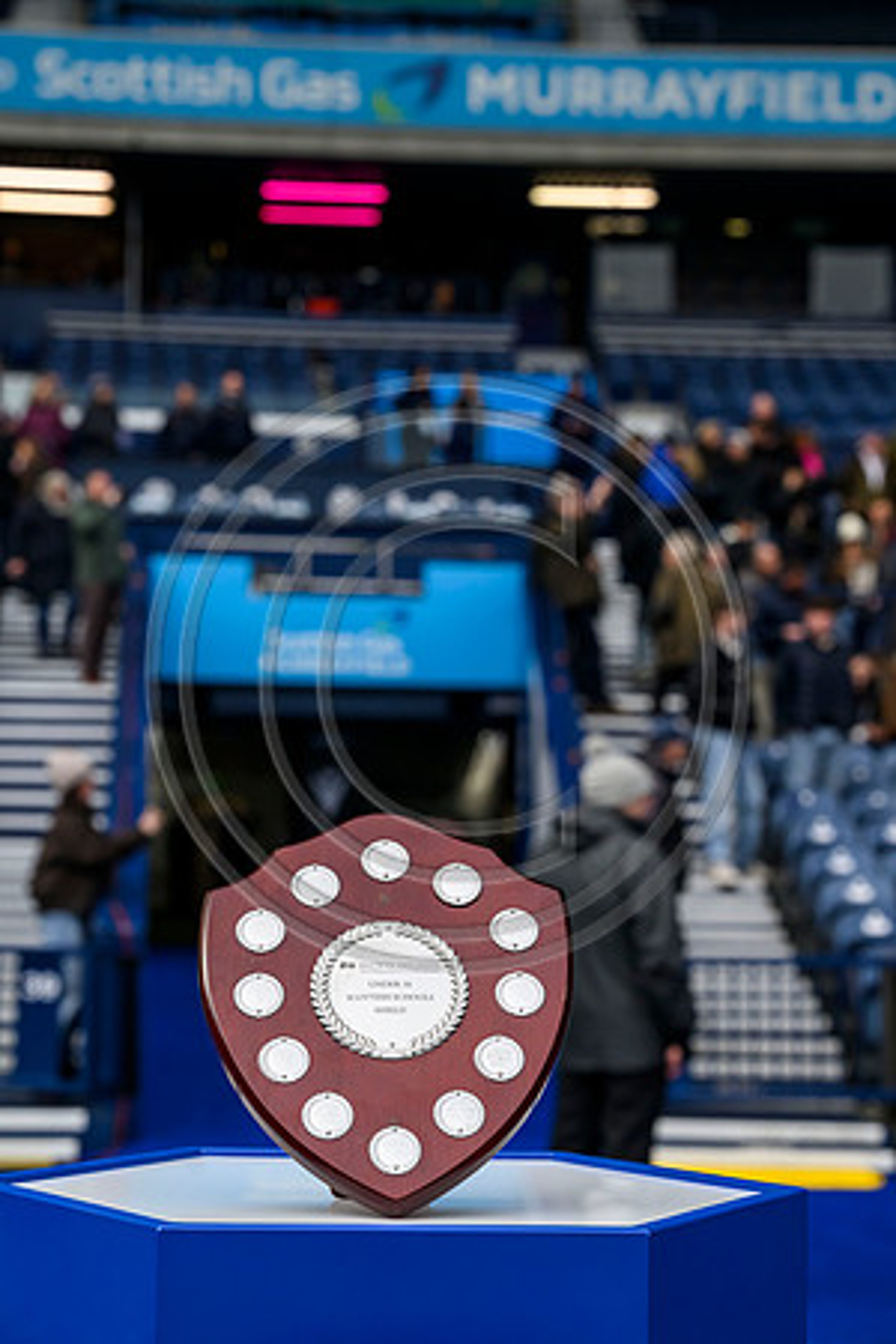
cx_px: 448
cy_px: 672
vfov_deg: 28.8
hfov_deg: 19.5
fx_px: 2613
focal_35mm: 70
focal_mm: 70
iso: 2500
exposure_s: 1/2500
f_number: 5
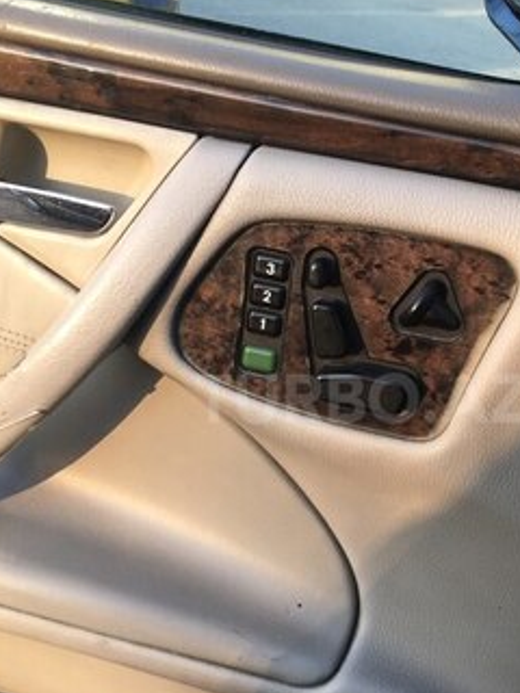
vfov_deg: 42.0
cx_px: 362
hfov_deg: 31.8
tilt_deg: -27.7
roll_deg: -8.2
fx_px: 901
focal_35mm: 45
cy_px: 398
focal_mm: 4.15
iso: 25
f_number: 2.2
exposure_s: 1/118
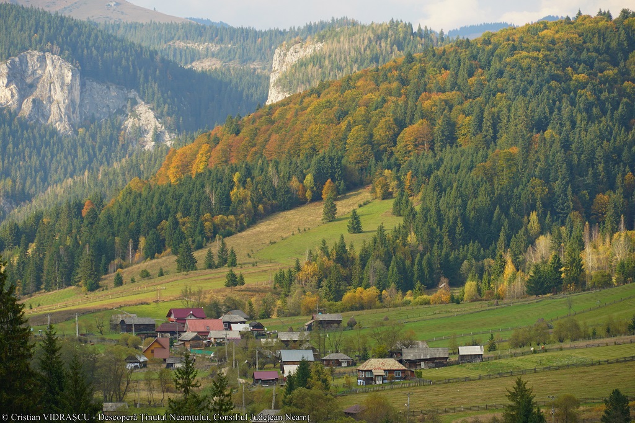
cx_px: 318
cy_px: 212
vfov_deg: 6.8
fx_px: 3571
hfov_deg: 10.2
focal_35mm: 202
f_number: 8
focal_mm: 135
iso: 320
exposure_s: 1/250
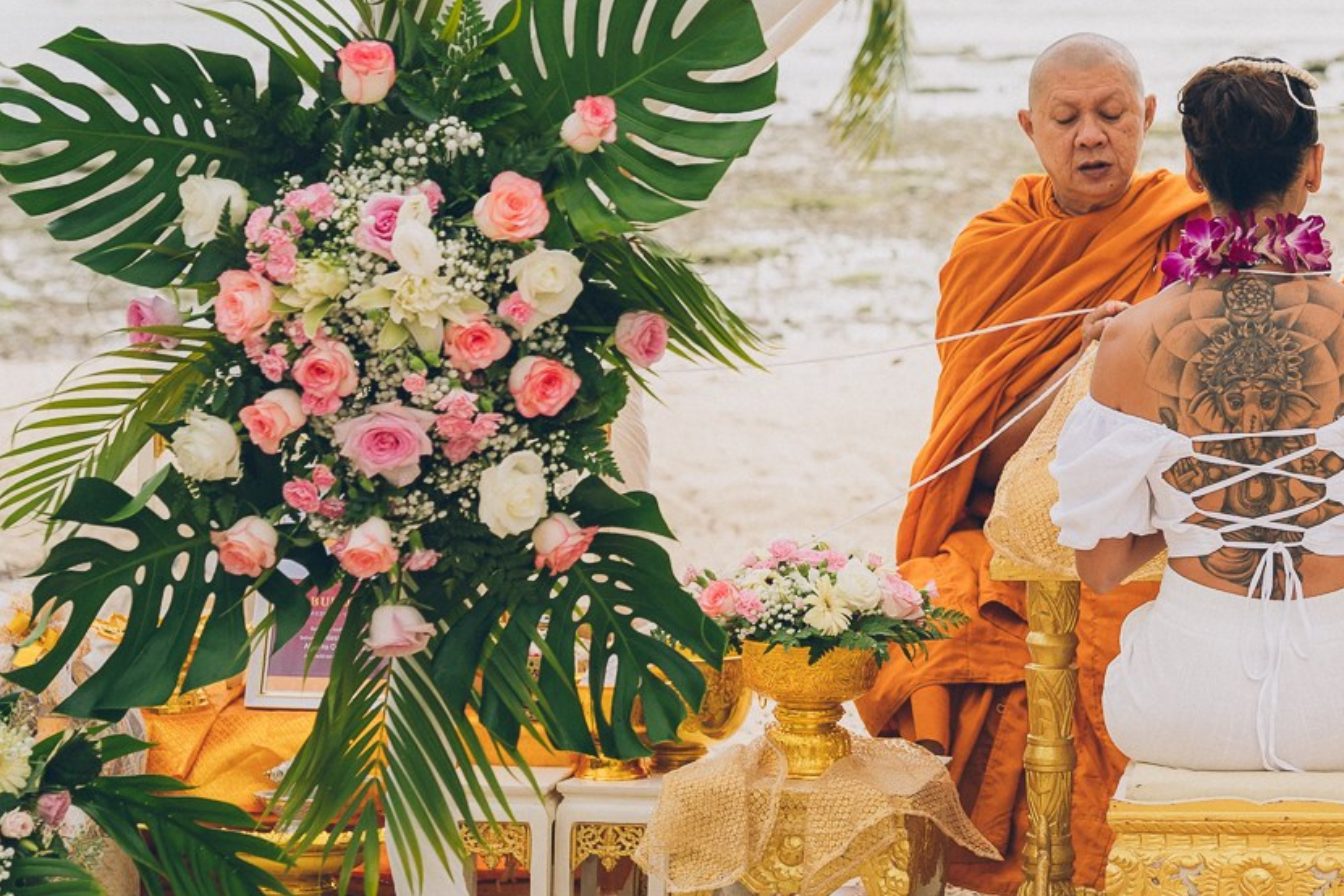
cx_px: 1488
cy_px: 153
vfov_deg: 10.8
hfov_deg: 15.7
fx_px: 4741
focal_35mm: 127
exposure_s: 1/250
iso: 125
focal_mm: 50
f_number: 3.2
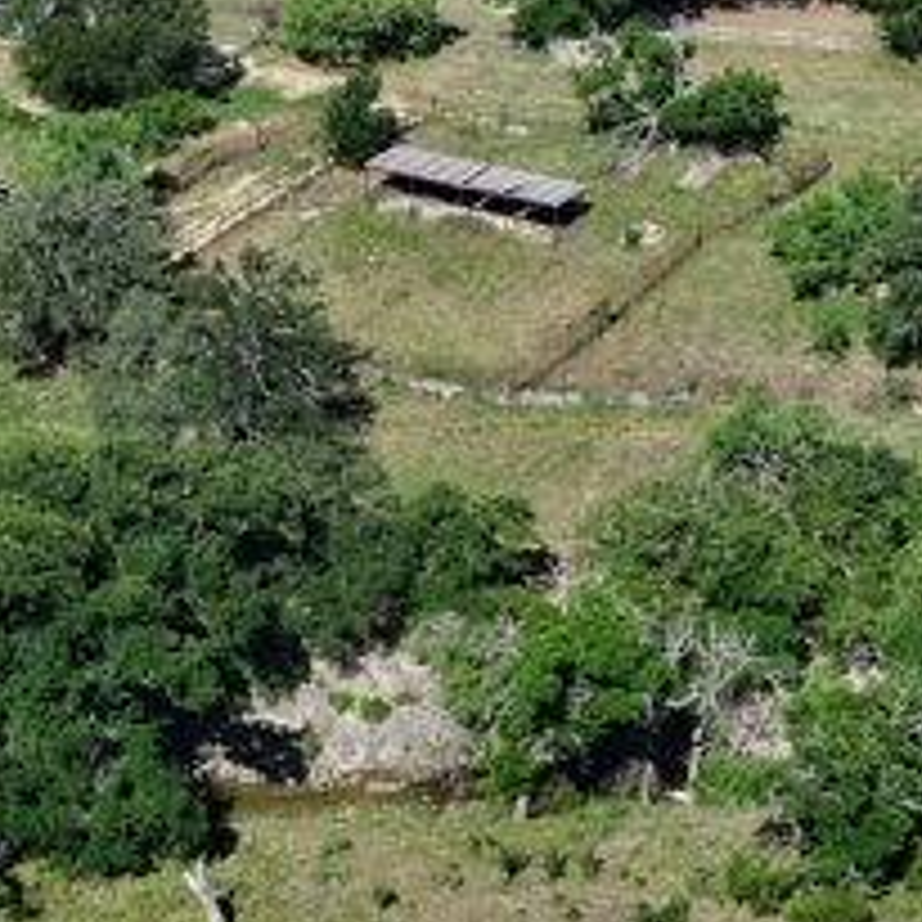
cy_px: 405
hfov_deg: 14.3
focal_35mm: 121
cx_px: 103
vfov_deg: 14.4
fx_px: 3646
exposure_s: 1/200
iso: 110
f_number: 2.8
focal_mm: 19.35
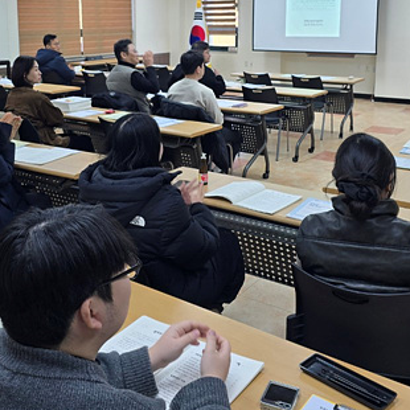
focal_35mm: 42
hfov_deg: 40.0
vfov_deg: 38.8
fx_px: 563
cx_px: 190
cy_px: 94
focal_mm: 6.3
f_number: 1.7
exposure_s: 1/120
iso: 50
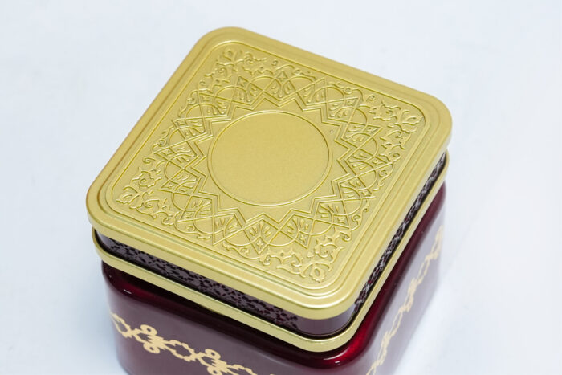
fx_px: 1639
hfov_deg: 19.5
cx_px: 281
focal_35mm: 105
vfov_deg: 13.0
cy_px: 188
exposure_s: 1/125
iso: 2500
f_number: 10
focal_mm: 70
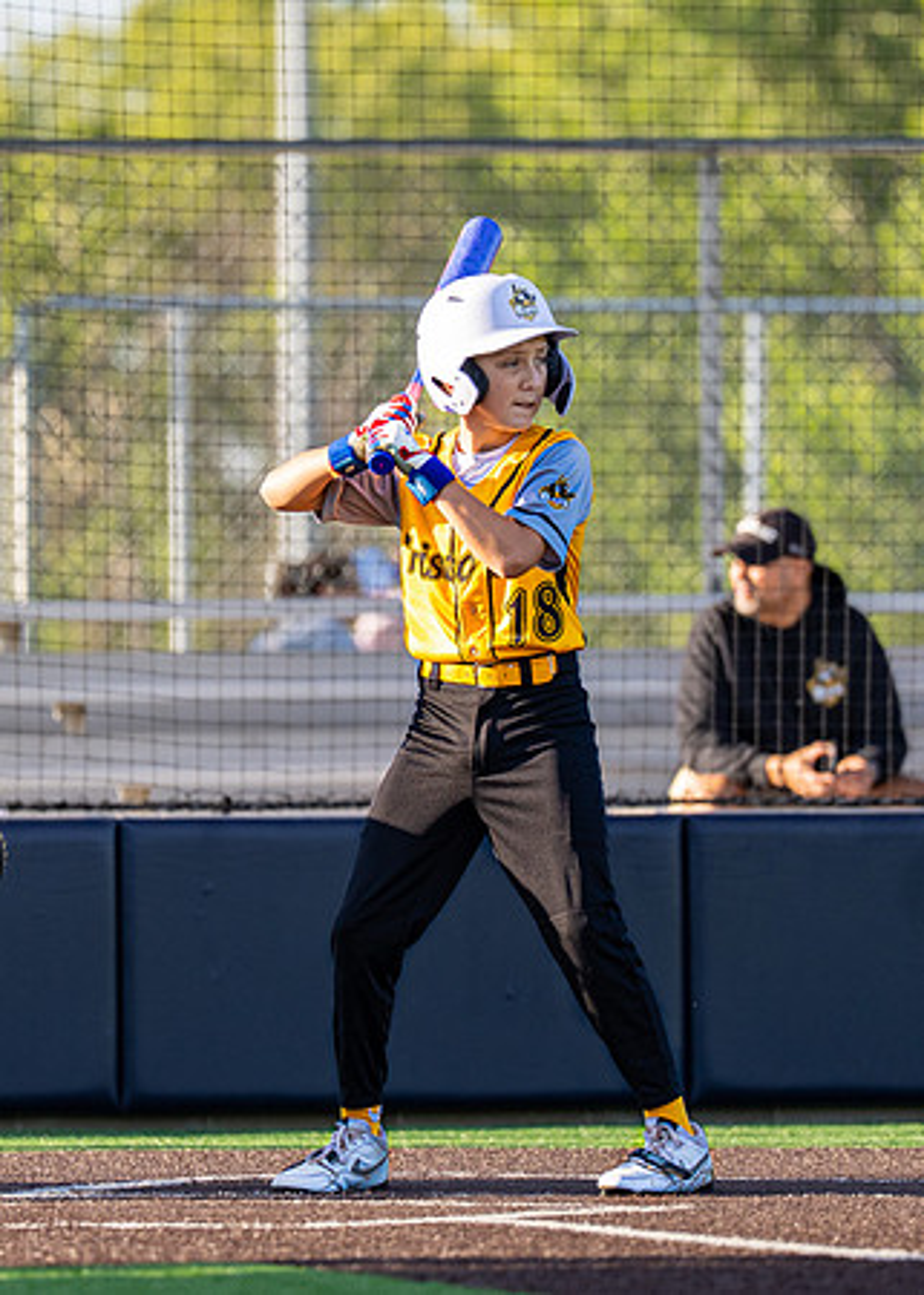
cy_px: 611
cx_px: 451
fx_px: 17238
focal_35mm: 469
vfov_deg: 4.3
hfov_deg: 3.1
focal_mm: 200
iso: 250
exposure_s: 1/1600
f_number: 2.8
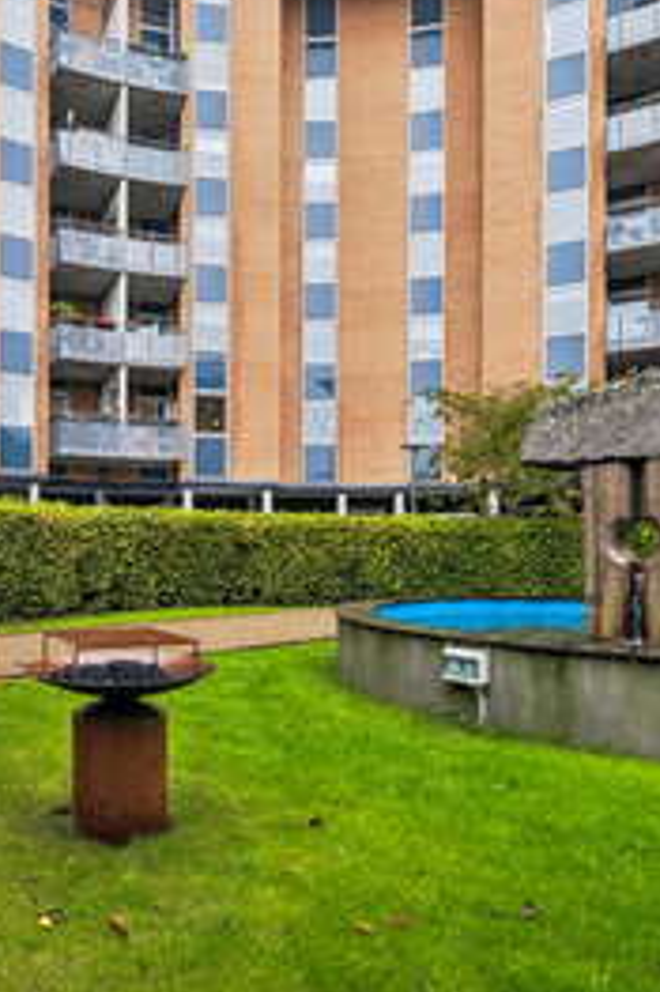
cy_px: 498
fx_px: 661
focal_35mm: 24
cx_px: 166
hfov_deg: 50.9
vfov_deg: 73.8
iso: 160
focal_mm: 10
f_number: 6.4
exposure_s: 1/125
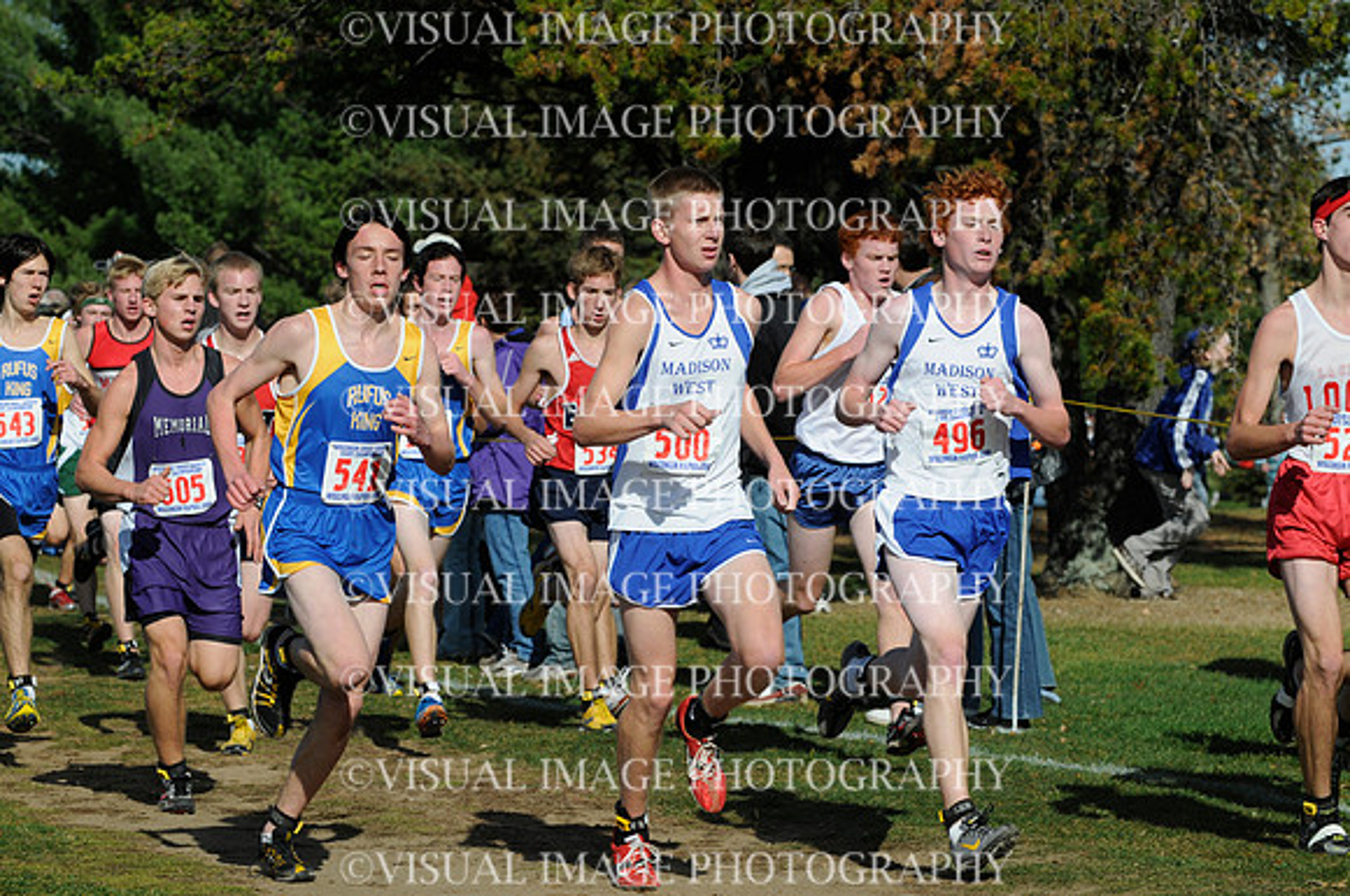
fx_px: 5898
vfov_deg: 8.7
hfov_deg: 13.1
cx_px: 675
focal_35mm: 158
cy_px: 448
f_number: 5.6
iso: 200
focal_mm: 105
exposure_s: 1/1000
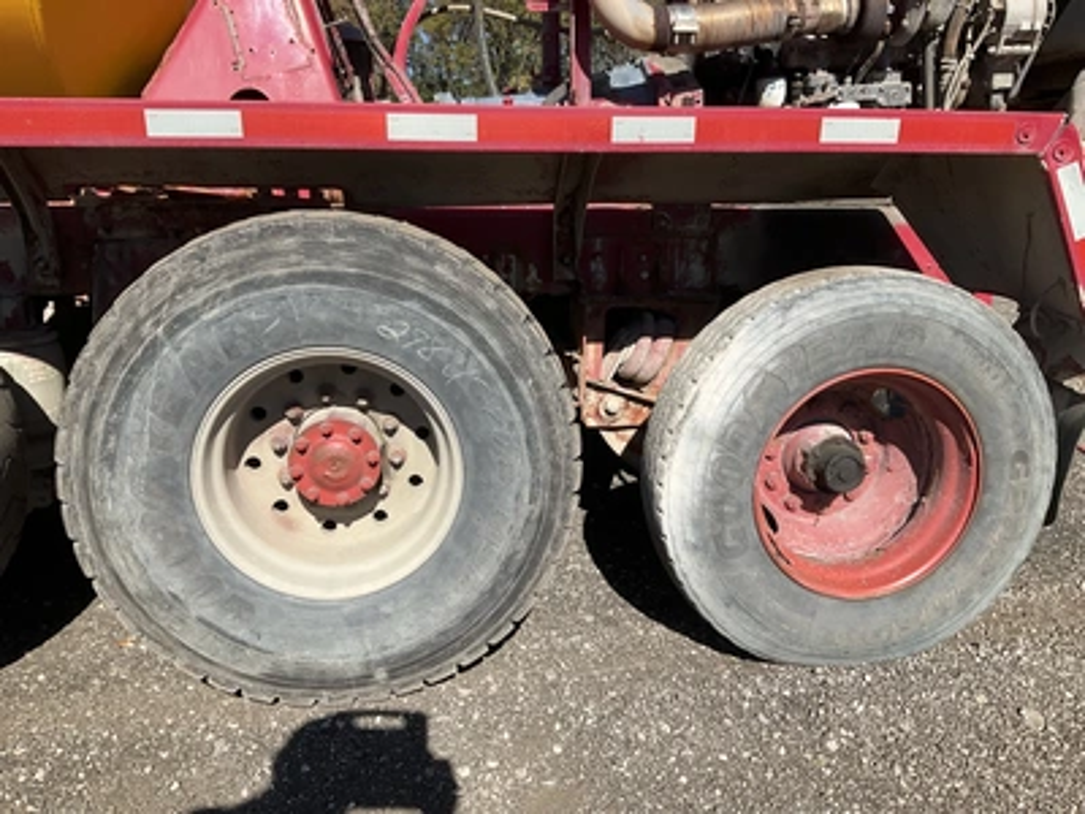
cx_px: 542
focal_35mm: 29
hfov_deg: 61.7
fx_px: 909
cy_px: 407
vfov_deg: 48.2
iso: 25
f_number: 1.8
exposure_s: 1/1626
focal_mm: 3
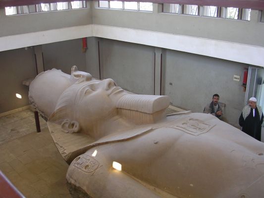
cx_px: 132
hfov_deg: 49.0
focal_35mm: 38
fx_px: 290
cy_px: 99
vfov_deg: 37.7
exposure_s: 1/42.6
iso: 50
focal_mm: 5.8
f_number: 2.8
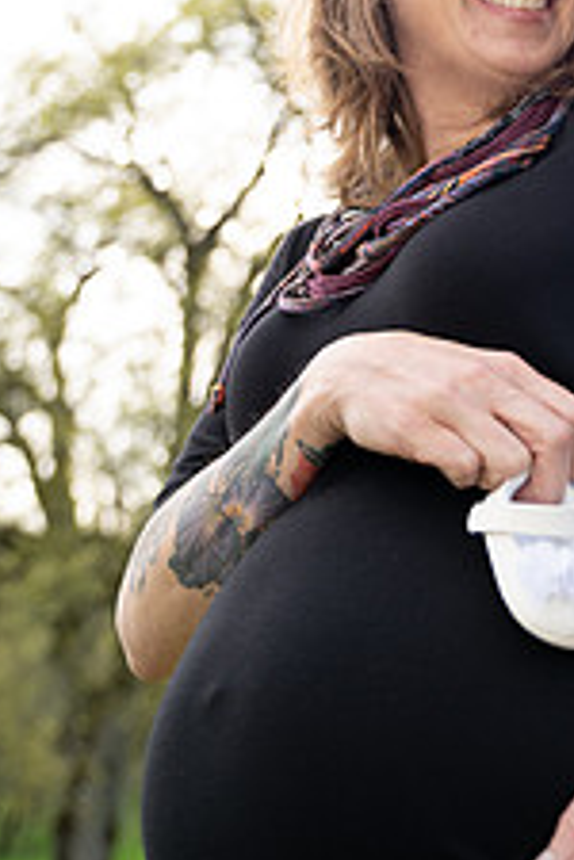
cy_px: 15
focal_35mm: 66
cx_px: 513
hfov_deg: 20.2
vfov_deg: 28.7
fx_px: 1578
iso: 125
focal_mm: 33
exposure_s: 1/125
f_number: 3.2
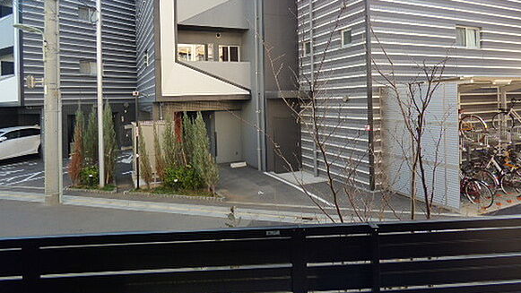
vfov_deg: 47.0
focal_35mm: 24
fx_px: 332
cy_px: 99
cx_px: 258
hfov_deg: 76.3
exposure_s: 1/320
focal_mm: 3.58
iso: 200
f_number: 2.8
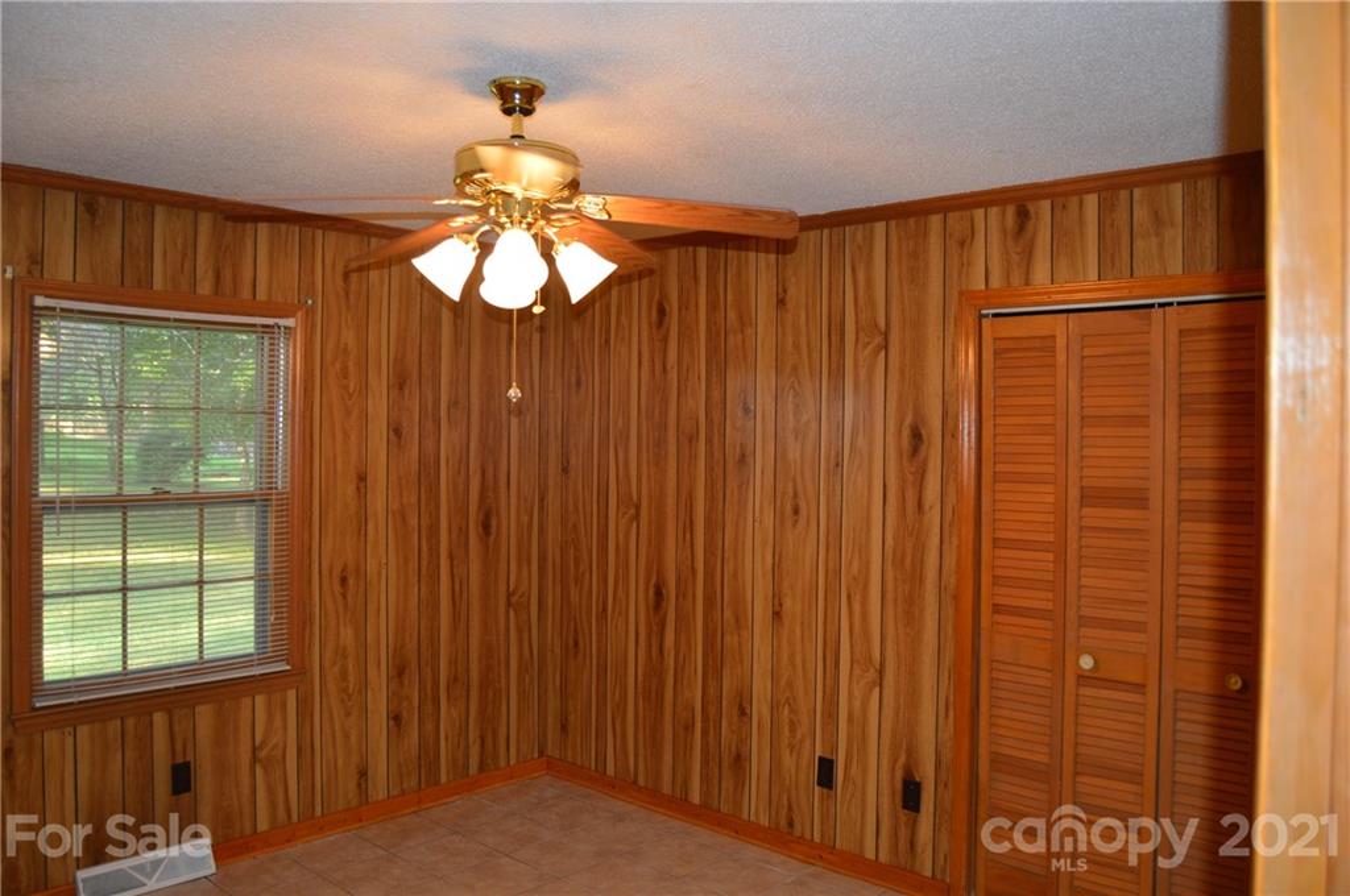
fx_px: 1011
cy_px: 448
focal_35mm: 27
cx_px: 675
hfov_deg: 67.4
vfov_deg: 47.8
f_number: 3.5
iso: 450
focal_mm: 18
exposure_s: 1/60
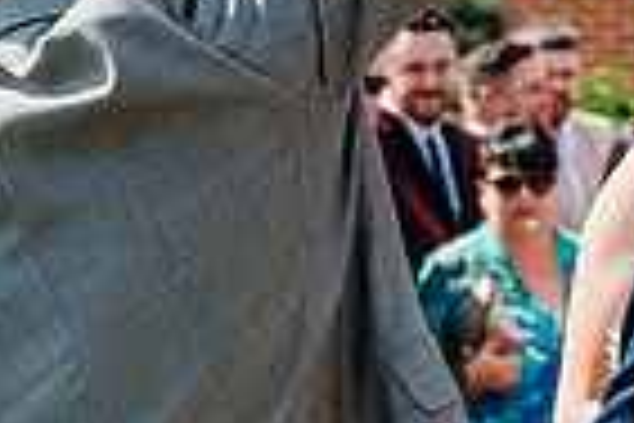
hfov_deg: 8.3
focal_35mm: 243
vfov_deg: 5.7
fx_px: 4279
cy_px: 297
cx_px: 998
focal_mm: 59
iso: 140
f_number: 5
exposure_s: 1/800
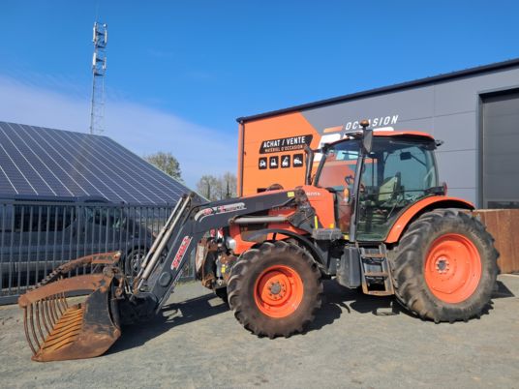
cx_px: 260
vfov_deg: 51.4
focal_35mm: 27
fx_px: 405
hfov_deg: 65.3
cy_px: 194
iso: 50
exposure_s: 1/710
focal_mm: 4
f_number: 1.8
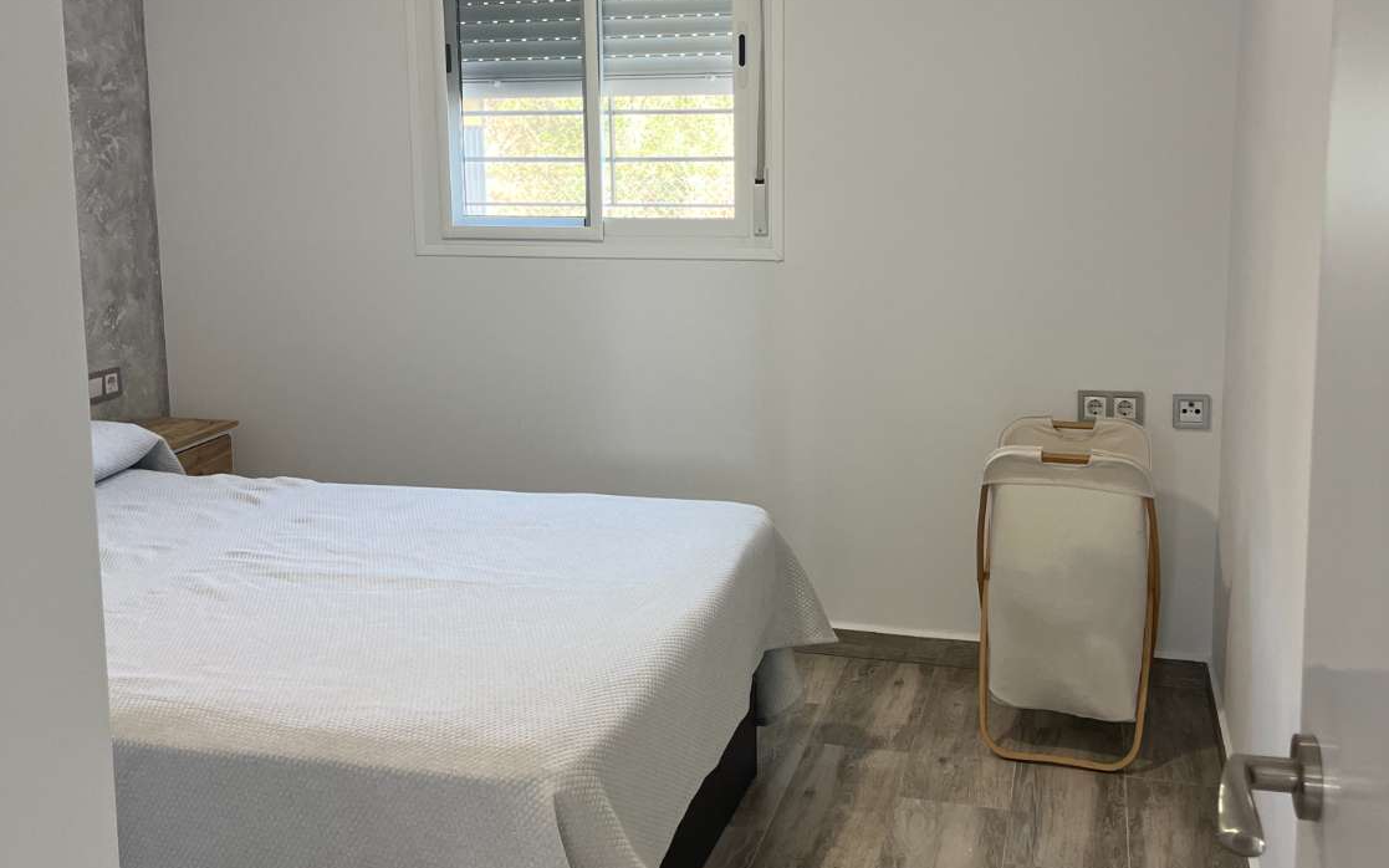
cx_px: 698
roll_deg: +0.4
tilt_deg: -7.3
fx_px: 1401
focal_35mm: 37
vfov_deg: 34.2
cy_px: 307
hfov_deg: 52.8
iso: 100
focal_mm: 5.1
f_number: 1.6
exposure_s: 1/100
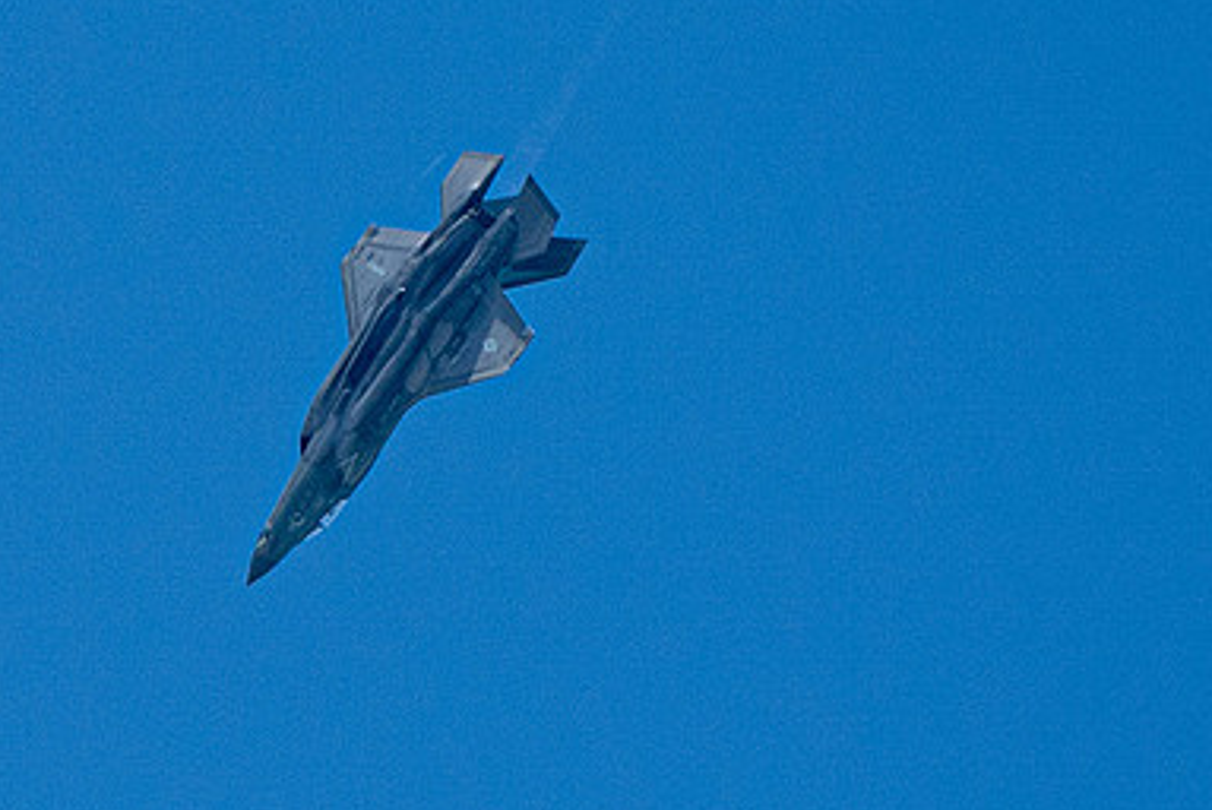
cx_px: -588
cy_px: 829
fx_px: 57578
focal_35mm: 1709
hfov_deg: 1.2
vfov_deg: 0.8
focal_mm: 400
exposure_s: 1/1250
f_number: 10
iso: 640
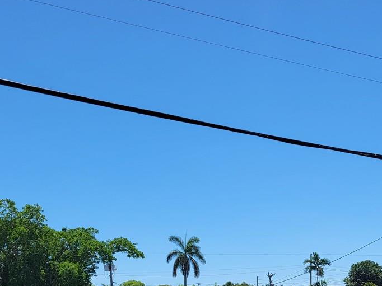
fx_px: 673
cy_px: 306
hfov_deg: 30.7
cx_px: 322
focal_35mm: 61
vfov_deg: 22.8
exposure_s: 1/3126
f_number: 1.8
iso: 40
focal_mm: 5.4
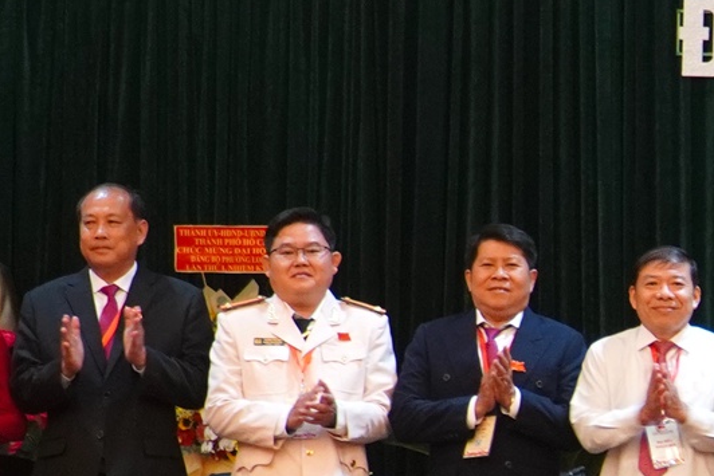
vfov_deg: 6.5
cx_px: 1221
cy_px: 444
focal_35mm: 209
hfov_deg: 9.4
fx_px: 4154
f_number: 4
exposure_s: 1/50
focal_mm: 29
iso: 1000
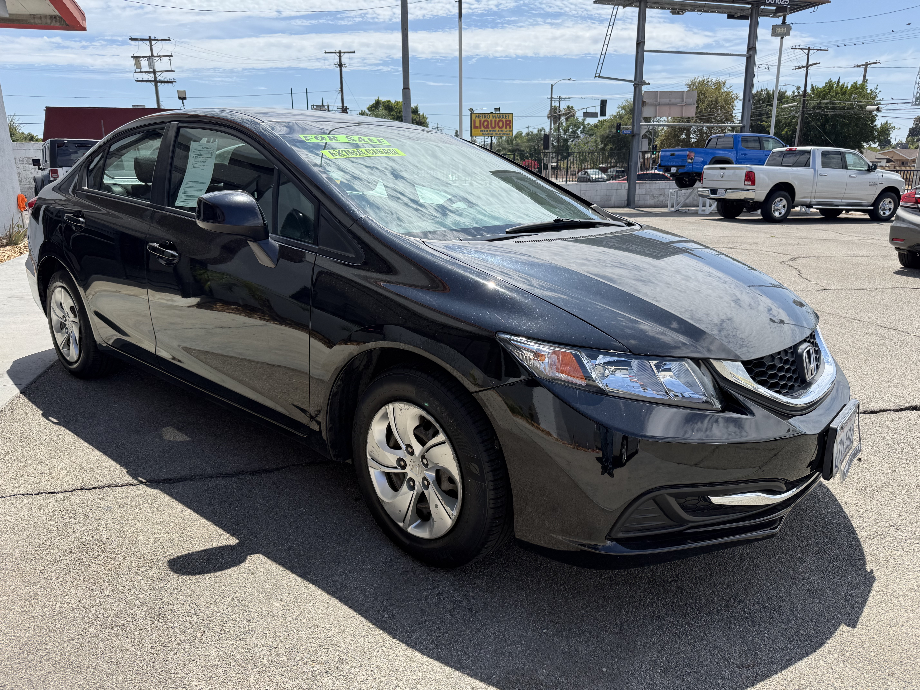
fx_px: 638
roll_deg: +0.4
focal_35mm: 24
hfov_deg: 71.6
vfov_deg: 56.8
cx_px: 460
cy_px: 345
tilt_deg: -15.7
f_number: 1.78
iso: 80
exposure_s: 1/3584
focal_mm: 6.76
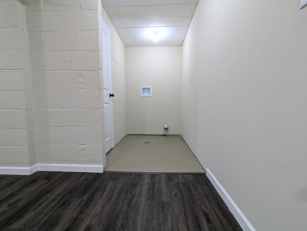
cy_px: 116
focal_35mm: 16
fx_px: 142
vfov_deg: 78.3
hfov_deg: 94.4
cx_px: 154
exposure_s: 1/23.8
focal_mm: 2.35
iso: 116
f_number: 2.2
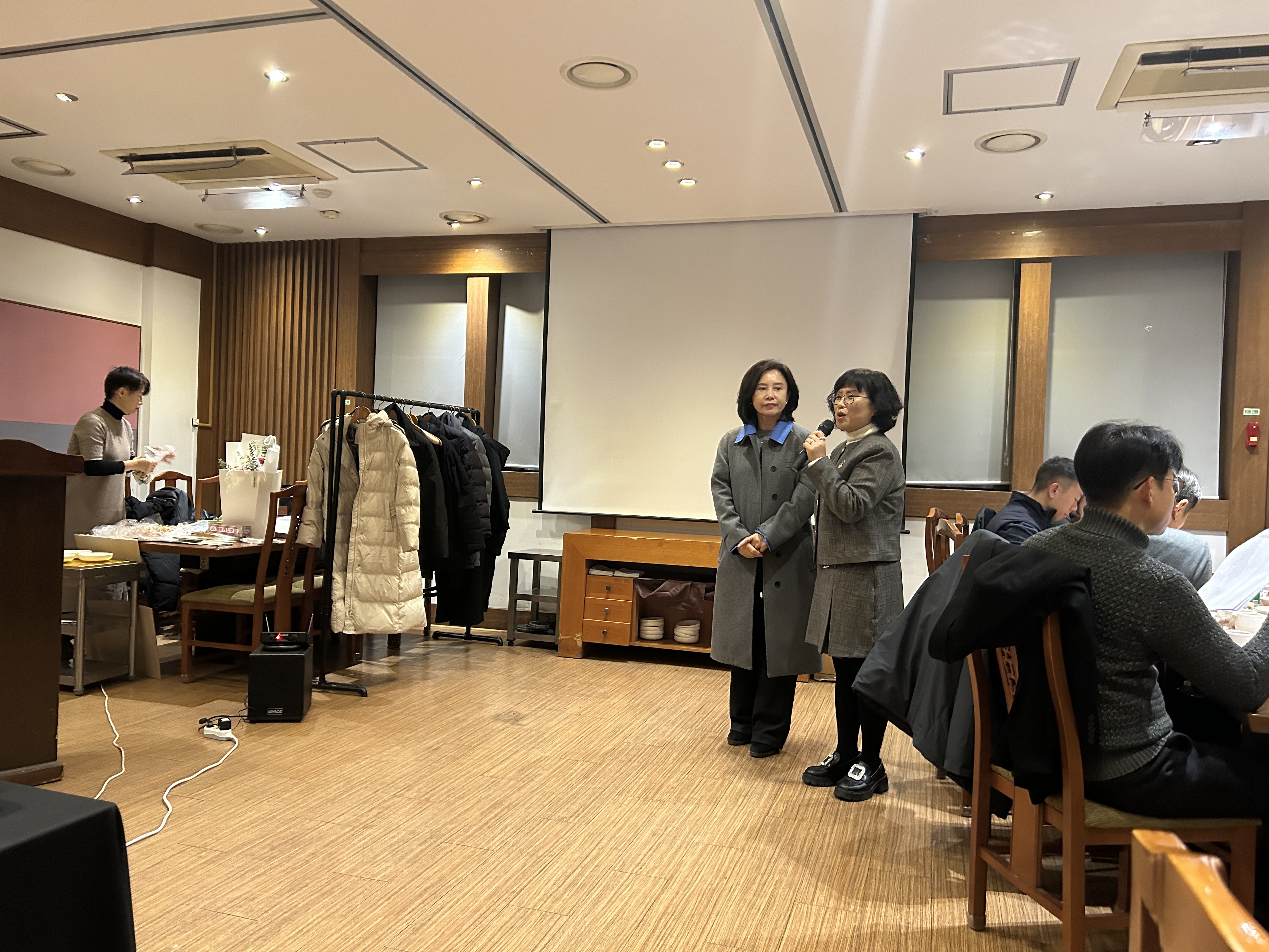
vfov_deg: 53.1
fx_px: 953
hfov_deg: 67.3
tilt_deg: -0.5
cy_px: 476
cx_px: 634
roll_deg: -1.8
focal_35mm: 26
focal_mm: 5.7
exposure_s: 1/60
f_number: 1.5
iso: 500
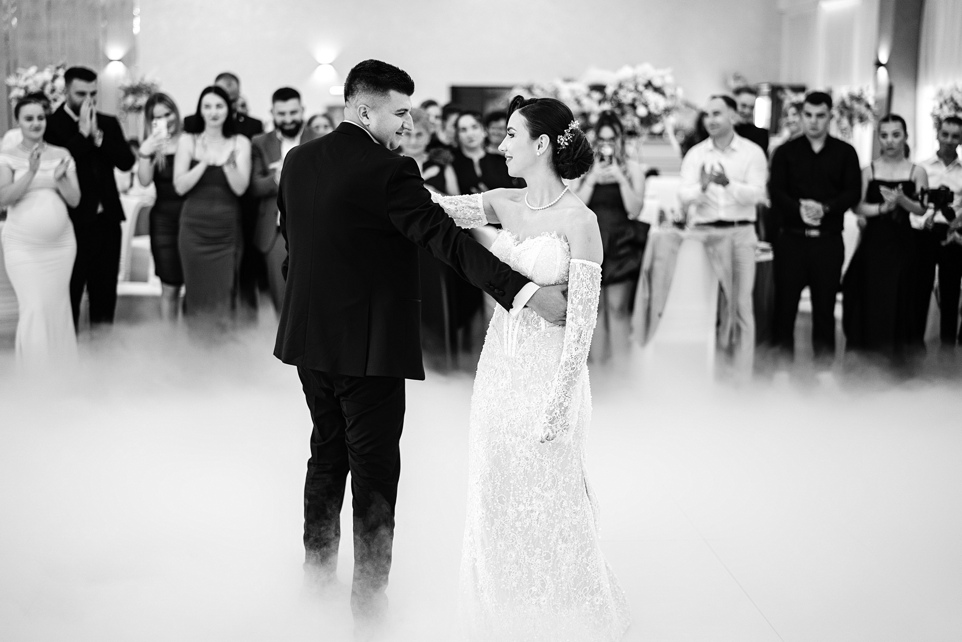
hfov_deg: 39.6
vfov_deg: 27.0
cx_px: 481
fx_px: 1336
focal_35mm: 50
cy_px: 321
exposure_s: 1/250
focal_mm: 50
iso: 500
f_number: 1.4
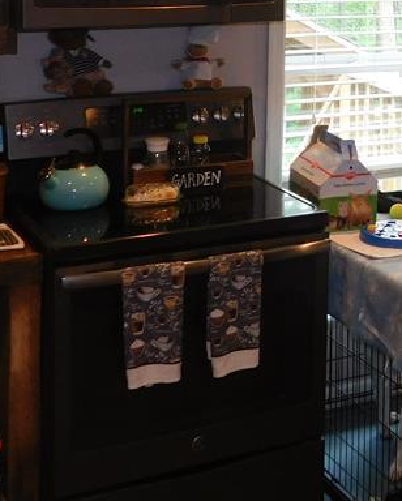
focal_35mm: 78
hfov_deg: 18.6
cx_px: 493
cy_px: 1
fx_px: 1158
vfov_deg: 23.4
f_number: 3.2
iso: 200
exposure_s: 1/30
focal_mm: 5.3
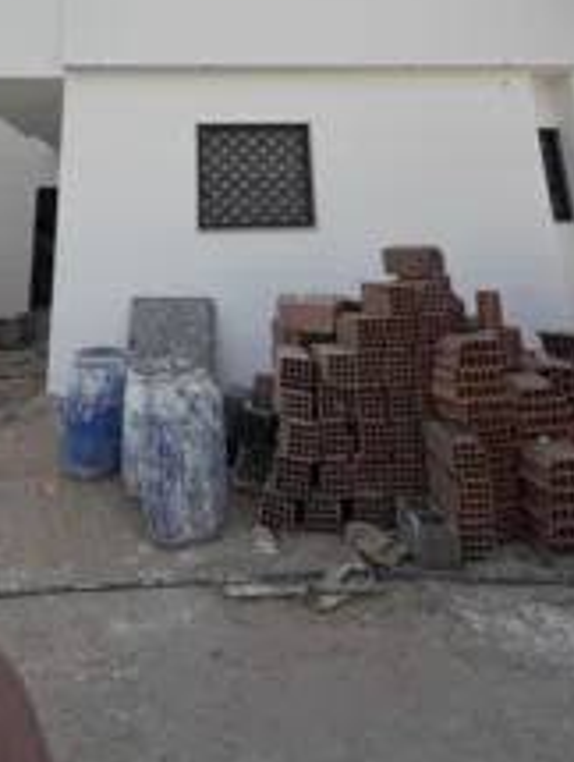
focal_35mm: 26
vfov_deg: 58.2
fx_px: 573
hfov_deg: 52.6
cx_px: 216
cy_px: 85
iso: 50
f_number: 2.2
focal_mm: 2.22
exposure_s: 1/2342
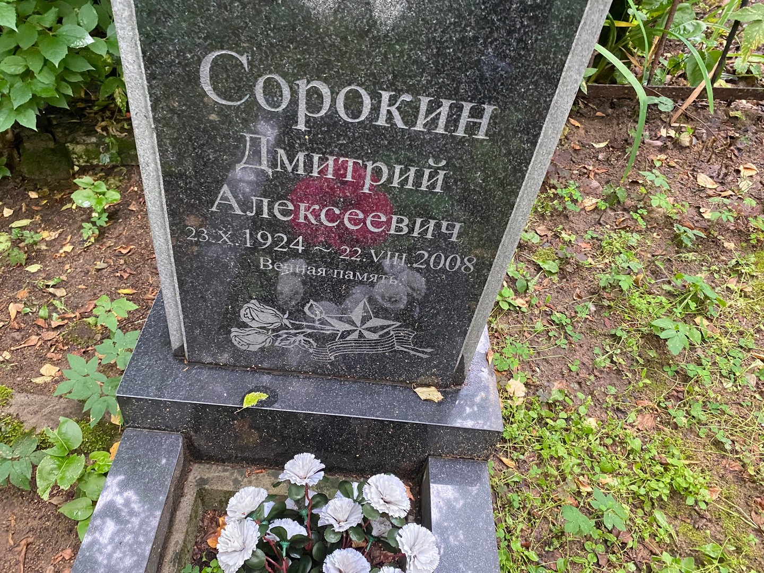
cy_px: 286
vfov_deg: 53.1
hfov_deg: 67.3
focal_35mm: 26
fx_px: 574
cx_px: 382
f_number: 1.8
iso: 500
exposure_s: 1/50
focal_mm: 4.25
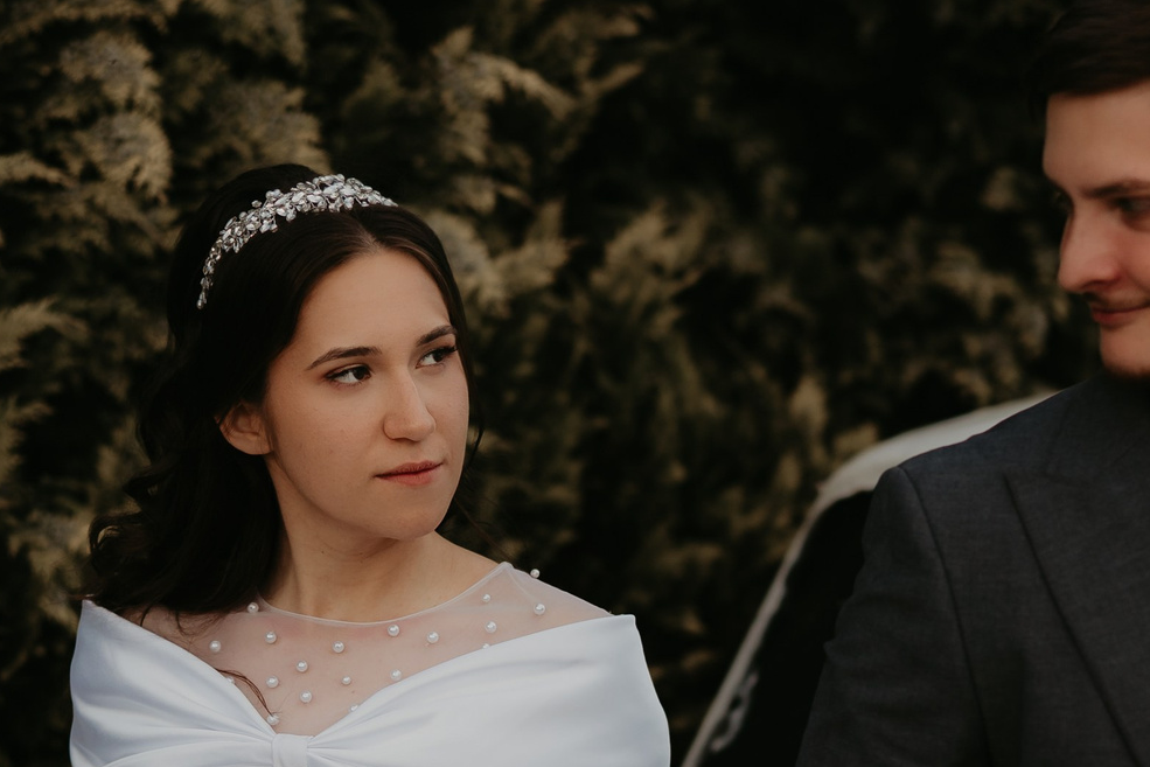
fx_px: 2907
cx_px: 750
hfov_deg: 22.3
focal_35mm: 91
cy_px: 750
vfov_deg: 14.8
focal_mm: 35
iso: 100
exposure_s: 1/1600
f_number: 1.6
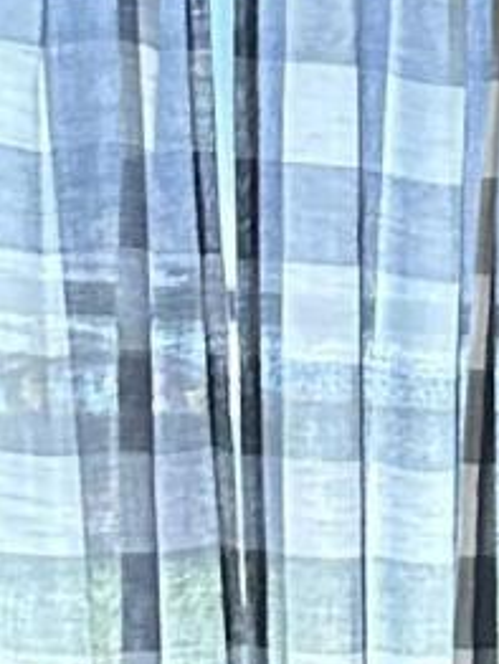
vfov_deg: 10.3
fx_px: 3512
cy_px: 1125
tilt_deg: -8.0
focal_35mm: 183
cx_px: 1168
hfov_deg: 7.6
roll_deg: -1.6
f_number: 1.78
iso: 800
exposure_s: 1/40
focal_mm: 6.86
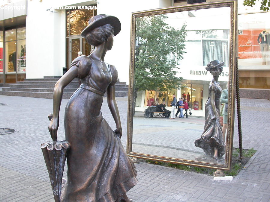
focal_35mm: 38
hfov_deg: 49.0
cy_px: 101
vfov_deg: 37.7
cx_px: 135
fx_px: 296
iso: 100
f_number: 3
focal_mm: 7.85
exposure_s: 1/51.2
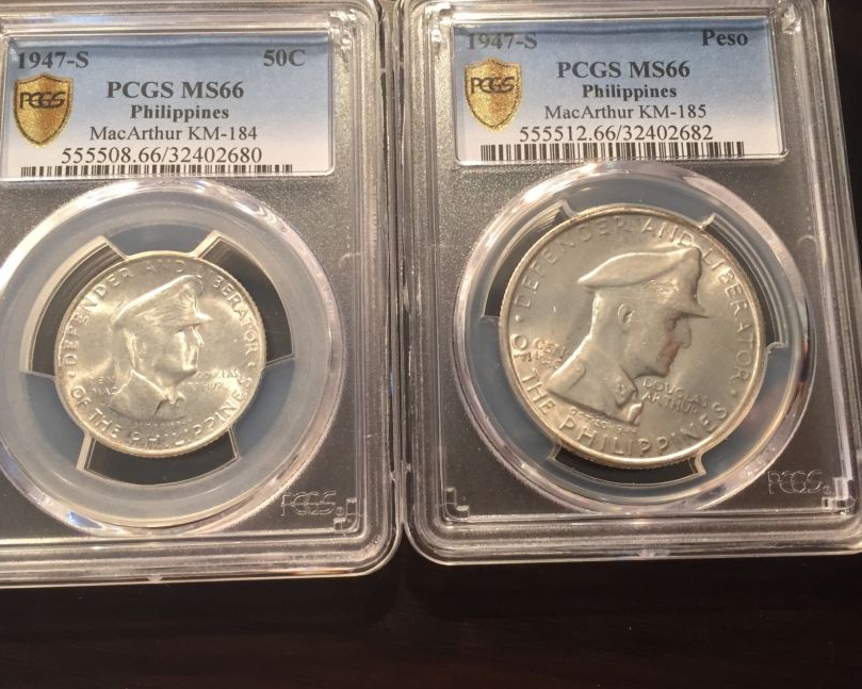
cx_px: 440
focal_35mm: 35
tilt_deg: -79.7
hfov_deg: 51.5
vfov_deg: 42.2
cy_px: 325
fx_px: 893
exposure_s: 1/30
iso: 125
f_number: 2.2
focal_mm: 4.15
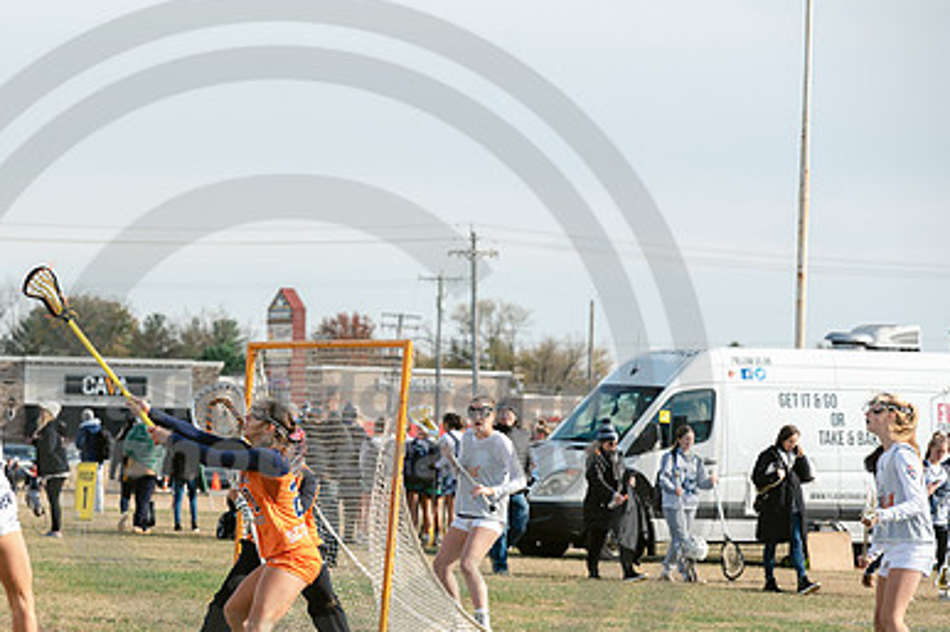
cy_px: 424
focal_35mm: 203
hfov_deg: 10.1
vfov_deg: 6.8
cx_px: 278
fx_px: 5354
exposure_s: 1/1600
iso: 250
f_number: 5
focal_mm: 135
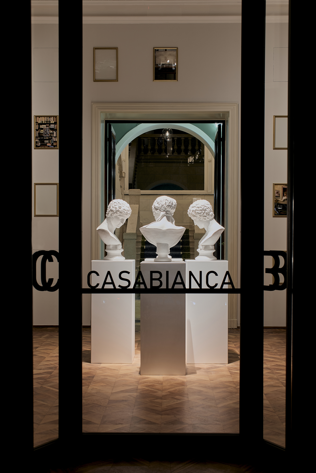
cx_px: 158
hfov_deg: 29.9
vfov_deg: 43.6
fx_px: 592
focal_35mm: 45
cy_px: 236
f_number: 11
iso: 64
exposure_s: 2
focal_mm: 45
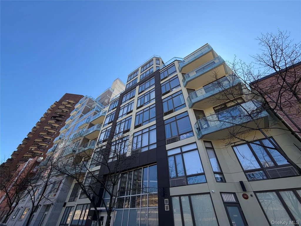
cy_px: 113
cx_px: 150
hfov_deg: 102.1
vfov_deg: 85.7
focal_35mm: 14
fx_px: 122
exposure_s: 1/672
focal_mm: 2.22
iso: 40
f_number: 2.2
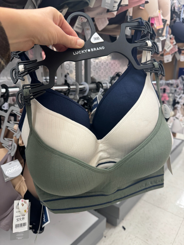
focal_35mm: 24
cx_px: 92
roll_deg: -0.4
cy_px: 122
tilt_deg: -14.1
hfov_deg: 56.8
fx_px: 170
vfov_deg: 71.6
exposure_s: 1/100
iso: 200
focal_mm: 6.76
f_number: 1.78
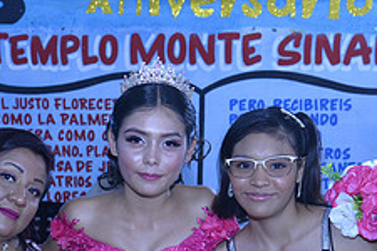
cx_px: 146
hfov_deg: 21.9
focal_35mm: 93
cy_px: 285
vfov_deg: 14.3
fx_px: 974
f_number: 6.3
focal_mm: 36
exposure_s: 1/100
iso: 500
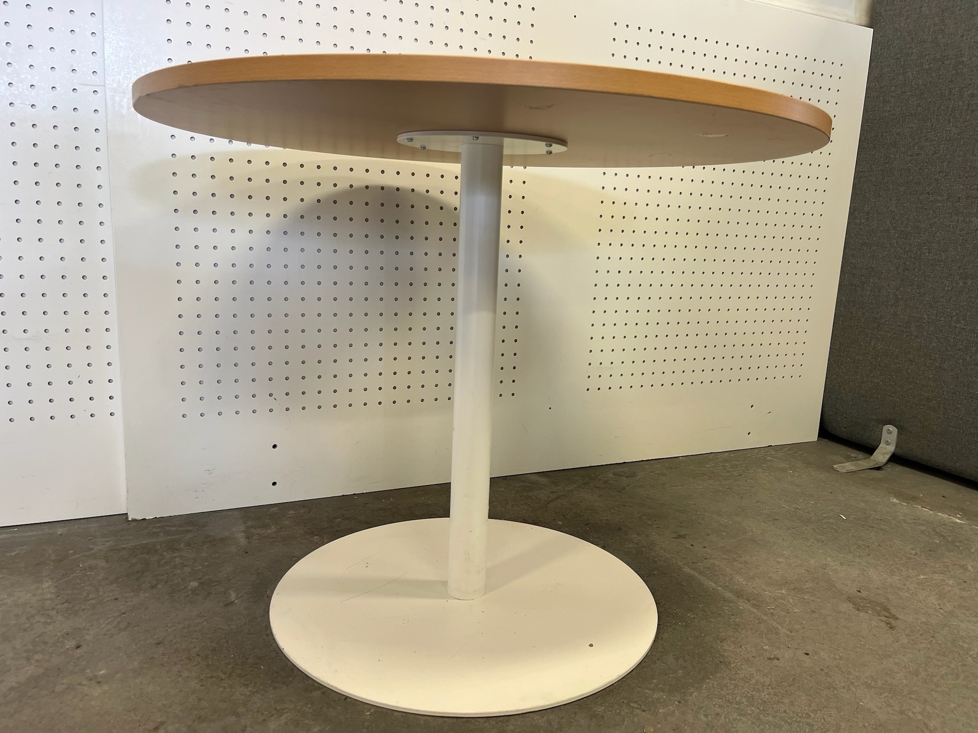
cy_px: 366
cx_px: 489
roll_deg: -2.3
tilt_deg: -11.5
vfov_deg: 53.1
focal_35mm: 26
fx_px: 735
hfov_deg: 67.3
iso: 125
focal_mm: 5.1
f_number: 1.6
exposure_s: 1/100
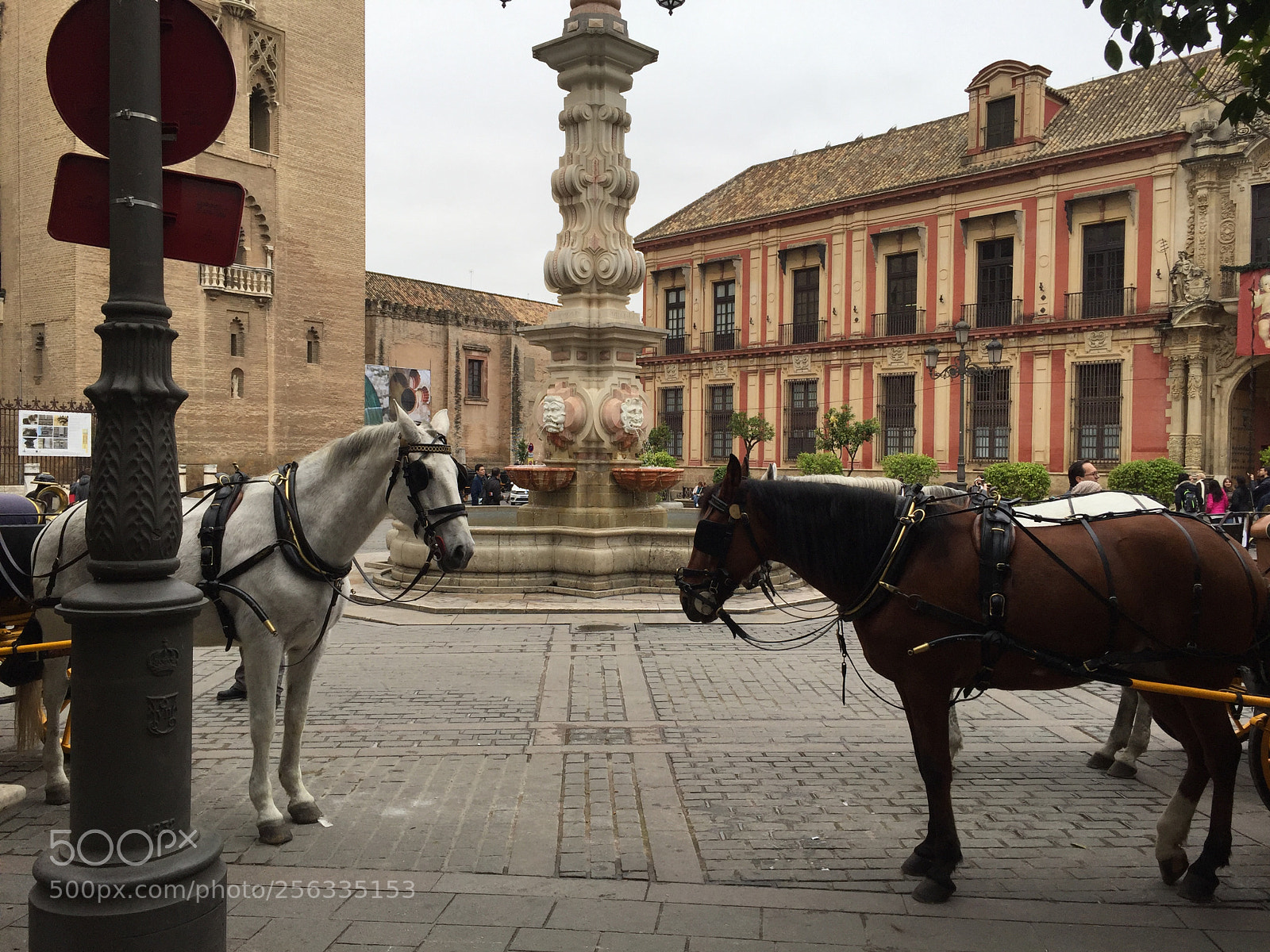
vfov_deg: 48.2
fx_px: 1064
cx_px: 635
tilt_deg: -0.8
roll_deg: -1.9
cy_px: 476
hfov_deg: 61.7
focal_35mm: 29
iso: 32
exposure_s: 1/648
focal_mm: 4.15
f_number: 2.2
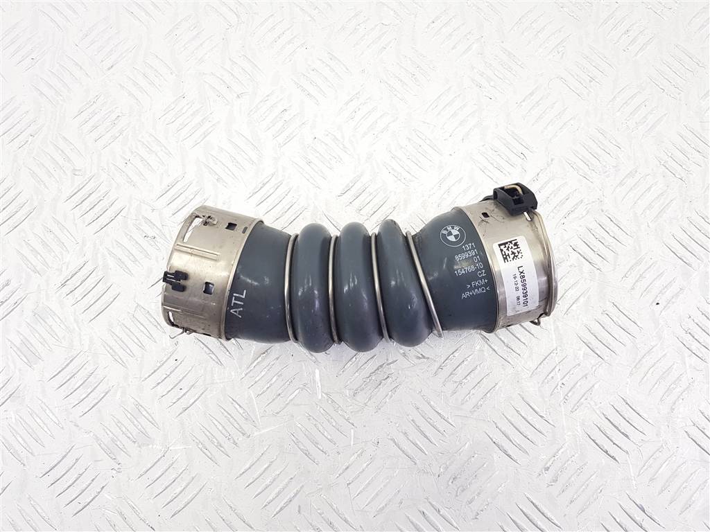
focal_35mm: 26
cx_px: 355
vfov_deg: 53.1
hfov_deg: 67.3
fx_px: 533
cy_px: 266
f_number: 1.7
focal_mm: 4.2
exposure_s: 1/100
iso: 80
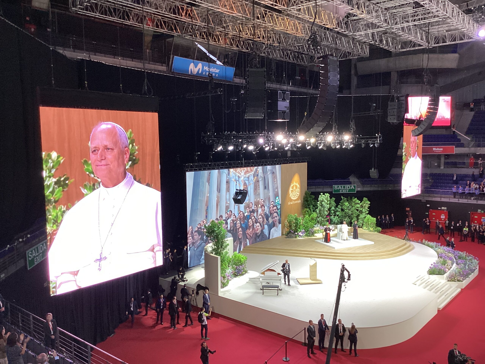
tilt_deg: -6.7
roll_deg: +0.6
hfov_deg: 58.4
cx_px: 242
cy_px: 182
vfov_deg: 45.4
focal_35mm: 31
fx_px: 434
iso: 64
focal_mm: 3.3
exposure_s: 1/60
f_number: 2.4
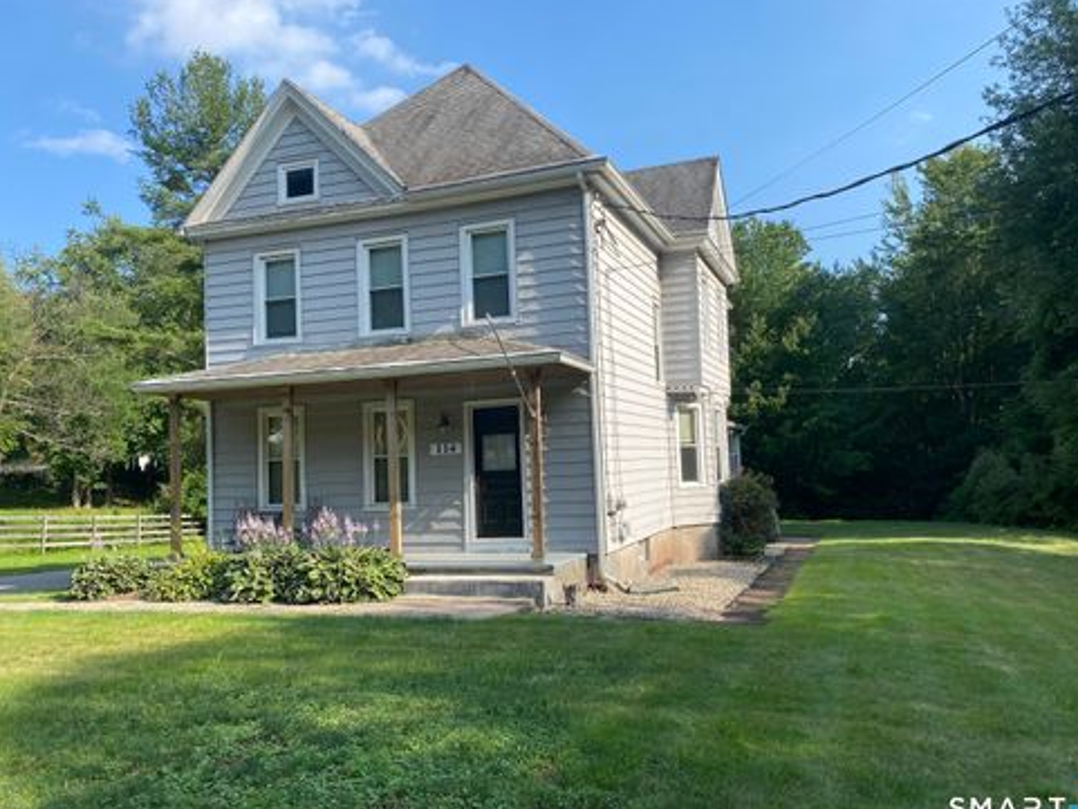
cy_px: 407
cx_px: 556
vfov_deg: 51.4
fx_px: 841
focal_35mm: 27
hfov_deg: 65.3
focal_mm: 4.25
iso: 32
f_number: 1.8
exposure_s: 1/1447
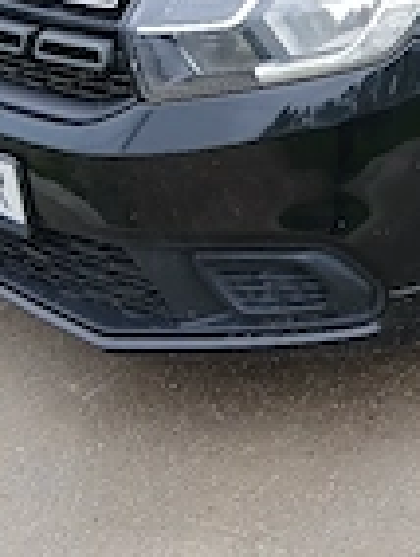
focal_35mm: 73
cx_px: 502
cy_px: 27
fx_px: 1177
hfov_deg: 19.1
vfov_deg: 25.6
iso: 25
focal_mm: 3.98
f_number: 1.8
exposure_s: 1/120
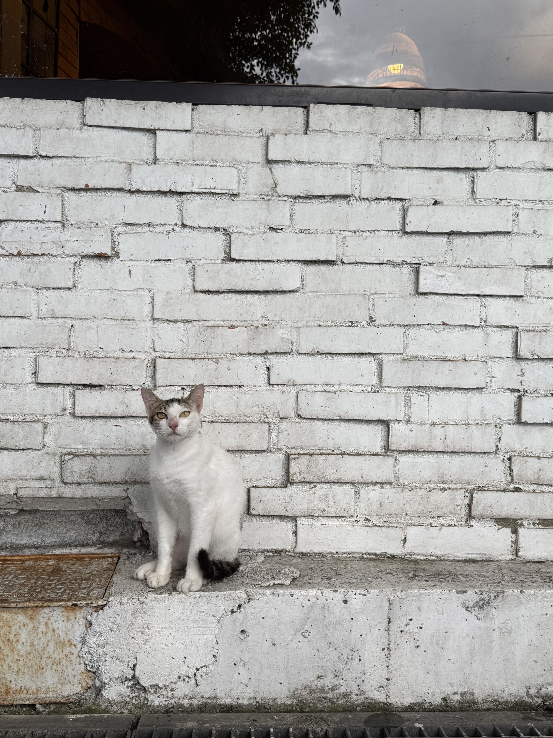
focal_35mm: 35
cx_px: 276
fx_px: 746
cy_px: 369
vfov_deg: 52.6
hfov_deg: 40.7
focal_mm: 6.76
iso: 50
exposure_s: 1/133
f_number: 1.78
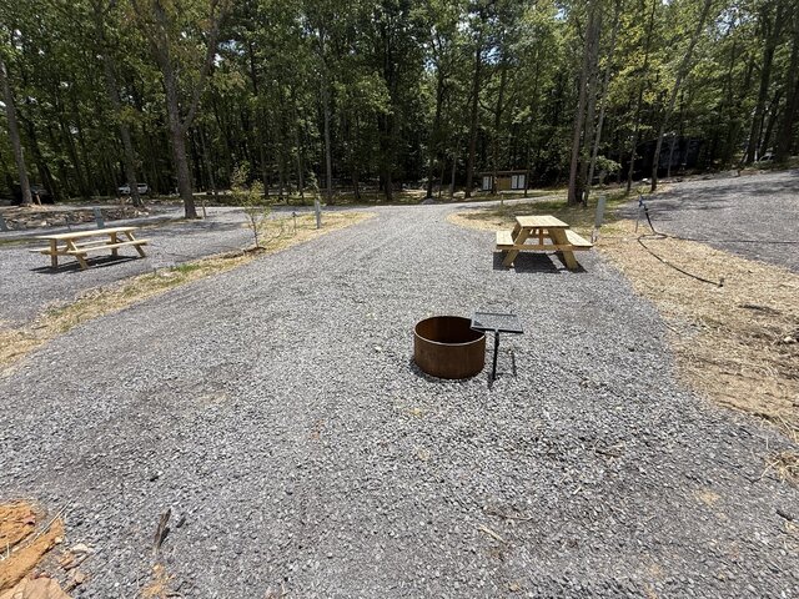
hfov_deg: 102.1
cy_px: 300
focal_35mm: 14
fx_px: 323
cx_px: 400
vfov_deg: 85.7
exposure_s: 1/1901
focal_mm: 2.22
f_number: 2.2
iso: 50
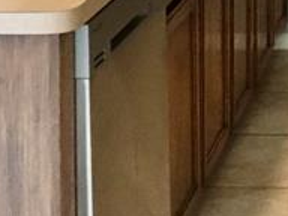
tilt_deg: -4.5
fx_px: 1290
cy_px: -208
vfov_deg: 9.0
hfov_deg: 12.1
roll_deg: +0.2
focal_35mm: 155
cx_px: 438
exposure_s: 1/30
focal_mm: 4.15
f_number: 2.2
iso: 200
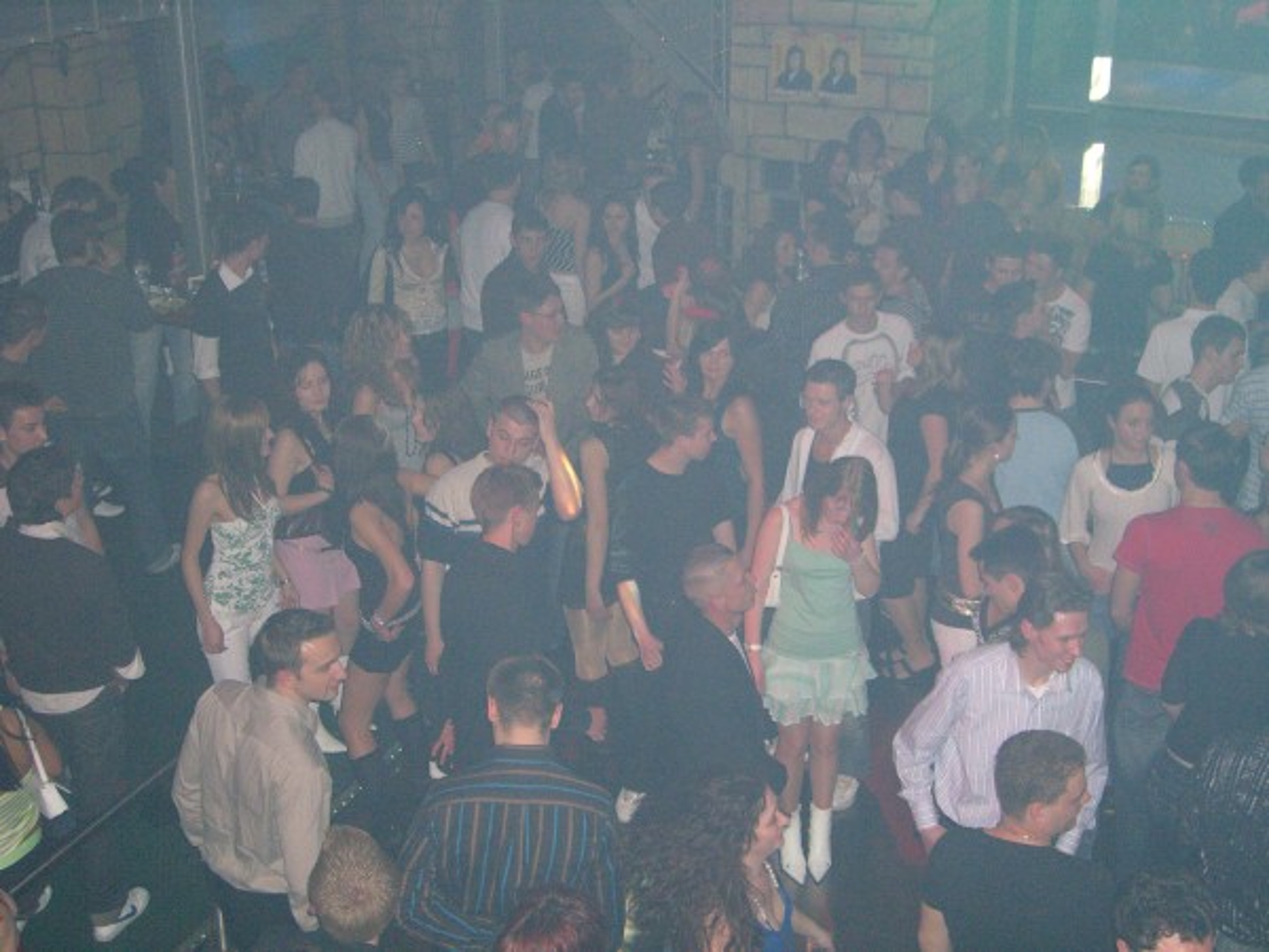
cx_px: 634
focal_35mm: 46
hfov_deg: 41.2
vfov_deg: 31.5
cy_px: 476
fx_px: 1686
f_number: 3.1
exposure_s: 1/60
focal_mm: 9.5
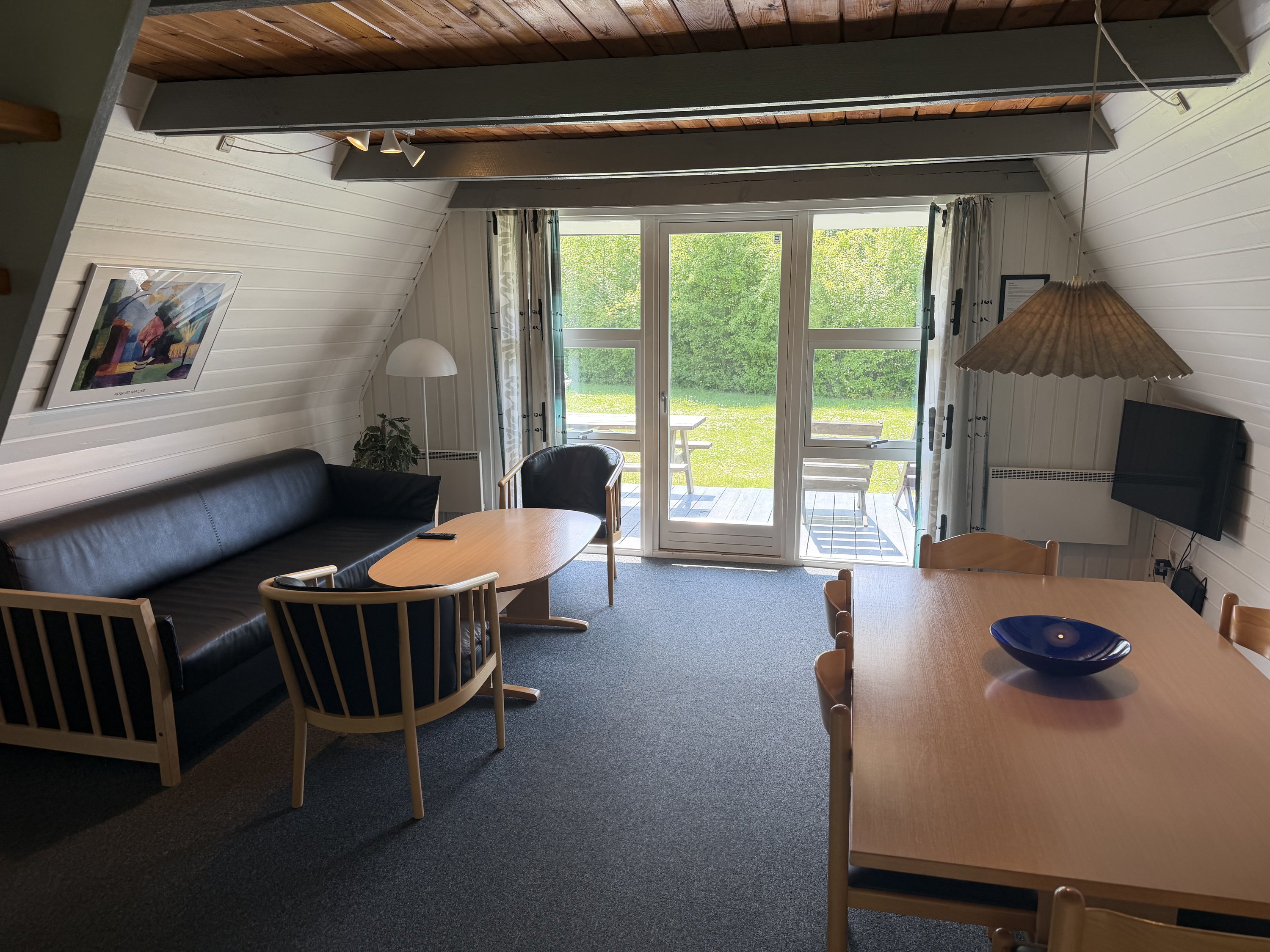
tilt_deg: -8.7
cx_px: 635
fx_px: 881
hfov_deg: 71.6
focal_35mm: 24
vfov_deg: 56.8
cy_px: 476
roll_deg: +0.0
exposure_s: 1/170
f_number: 1.78
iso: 80
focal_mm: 6.76
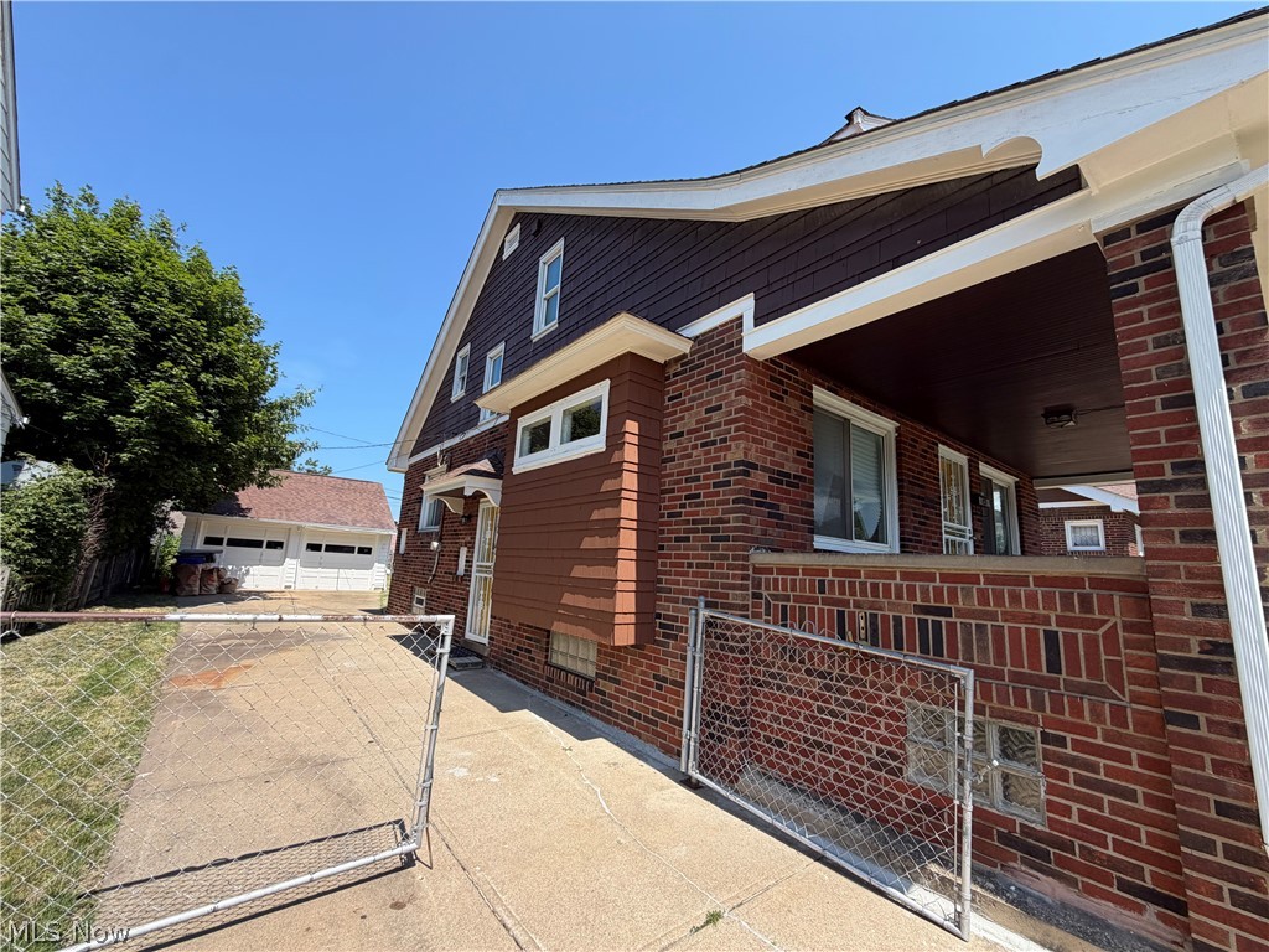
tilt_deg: +10.9
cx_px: 634
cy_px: 476
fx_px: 513
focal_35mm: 14
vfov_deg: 85.7
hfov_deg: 102.1
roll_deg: -2.3
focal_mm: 2.22
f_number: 2.2
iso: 32
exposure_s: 1/770
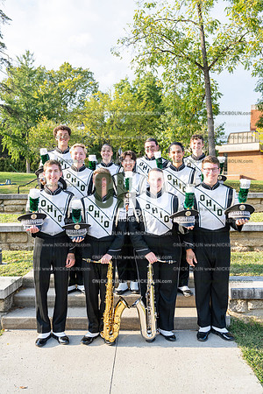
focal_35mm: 34
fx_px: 378
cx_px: 132
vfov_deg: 55.1
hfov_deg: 38.4
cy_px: 197
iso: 500
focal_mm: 34.5
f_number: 5.6
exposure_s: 1/640
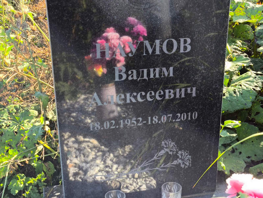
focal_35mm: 50
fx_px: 380
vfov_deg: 29.1
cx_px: 132
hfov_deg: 38.2
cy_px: 99
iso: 50
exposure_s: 1/238
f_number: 1.7
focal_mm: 4.71
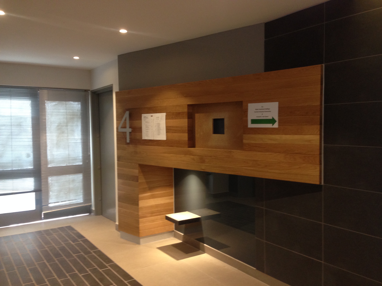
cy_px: 143
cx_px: 191
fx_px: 364
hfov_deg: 55.4
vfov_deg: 42.9
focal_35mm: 33
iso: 125
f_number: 2.4
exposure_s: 1/20
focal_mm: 4.12
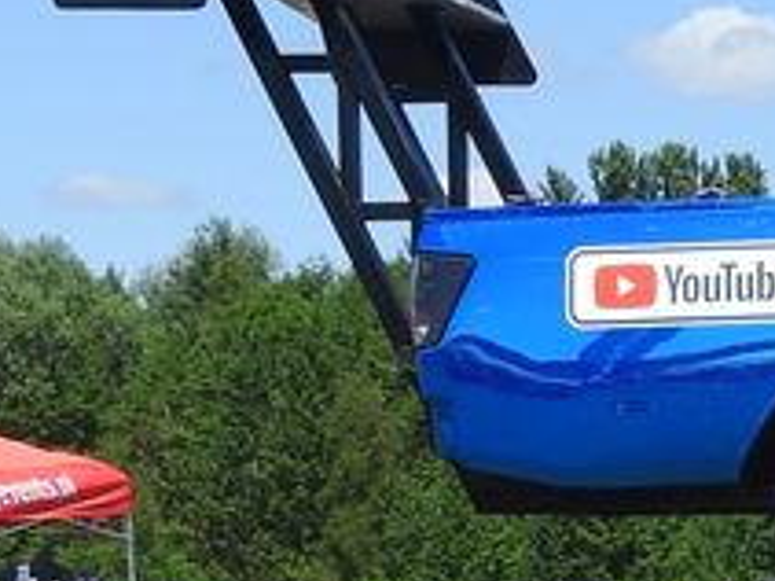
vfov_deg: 7.4
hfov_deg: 9.2
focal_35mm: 199
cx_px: 1645
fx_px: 4453
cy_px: 585
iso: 100
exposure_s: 1/1000
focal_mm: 6.3
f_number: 3.8
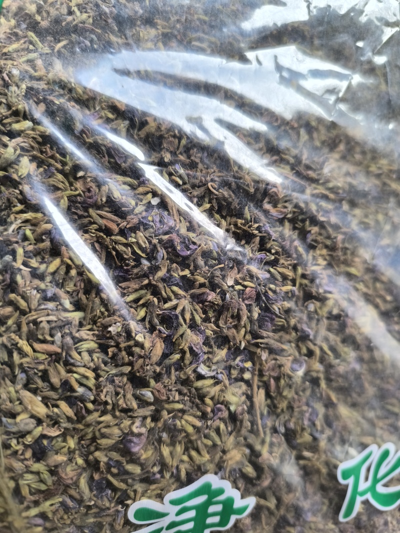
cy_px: 266
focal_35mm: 23
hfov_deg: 58.9
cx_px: 200
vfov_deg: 73.9
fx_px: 354
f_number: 1.65
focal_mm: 6.14
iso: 80
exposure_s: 1/100
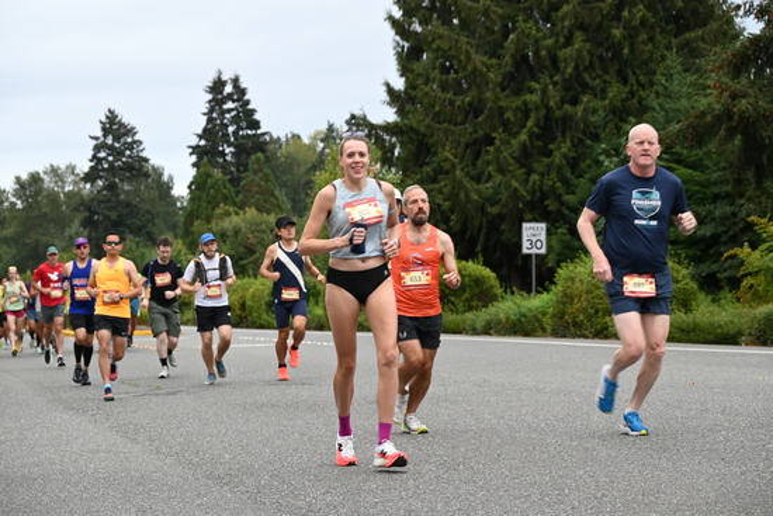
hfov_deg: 22.4
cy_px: 258
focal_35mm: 91
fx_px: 1954
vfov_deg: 15.0
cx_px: 386
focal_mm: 91
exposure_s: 1/125
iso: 450
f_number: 6.3
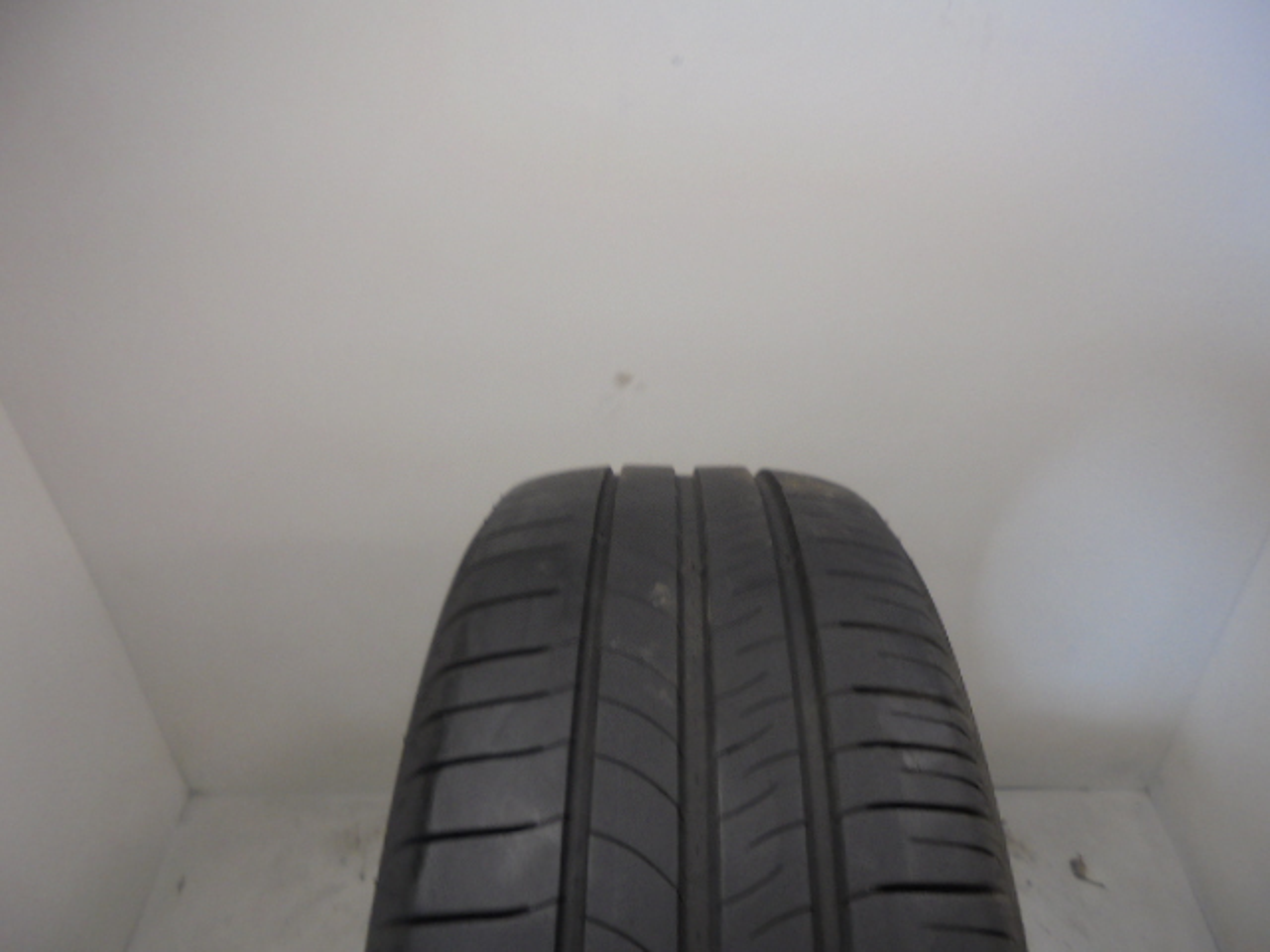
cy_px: 476
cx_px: 635
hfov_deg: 67.3
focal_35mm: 26
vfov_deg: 53.1
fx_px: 954
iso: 100
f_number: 3.5
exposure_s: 1/40
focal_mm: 4.6
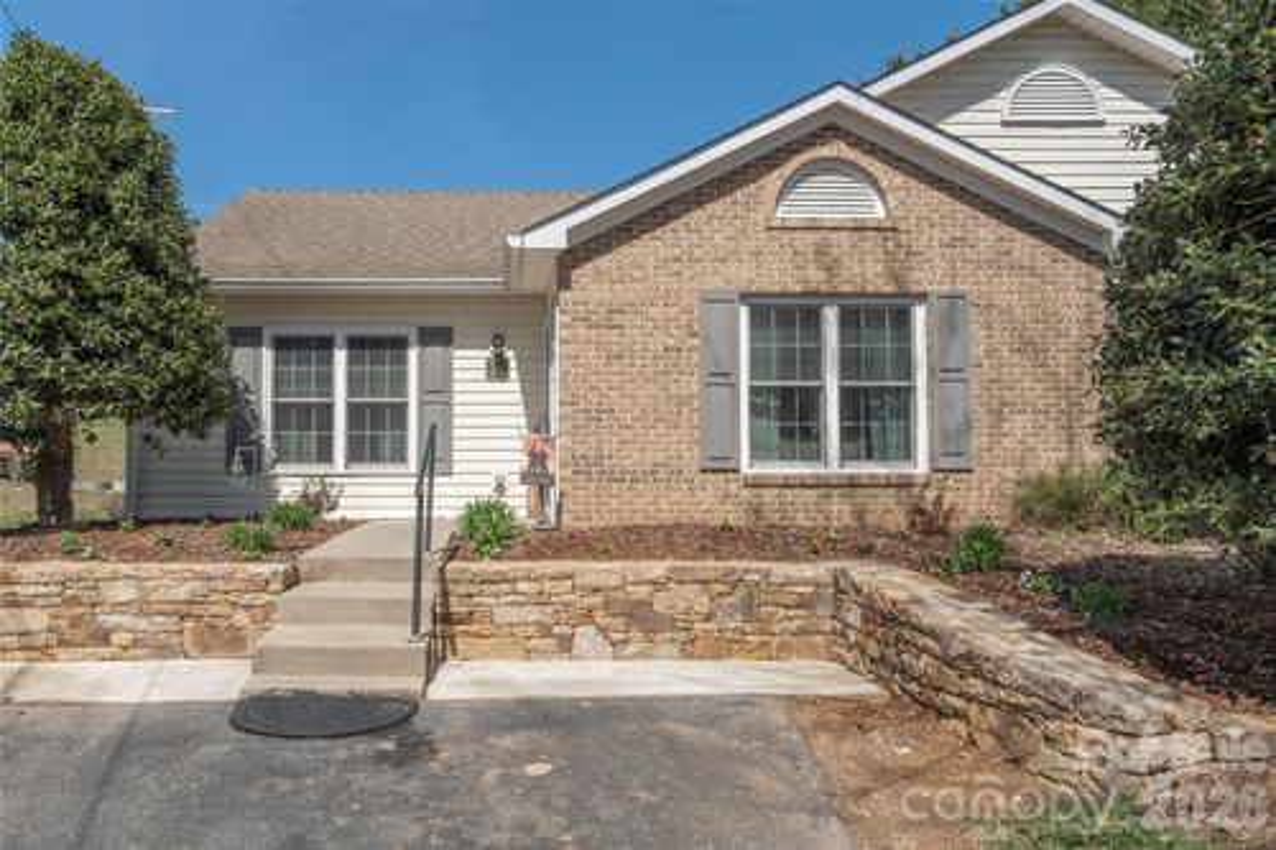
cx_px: 638
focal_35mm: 25
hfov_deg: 71.5
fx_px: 886
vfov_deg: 51.3
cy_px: 425
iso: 320
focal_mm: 25
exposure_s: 1/4000
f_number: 7.1
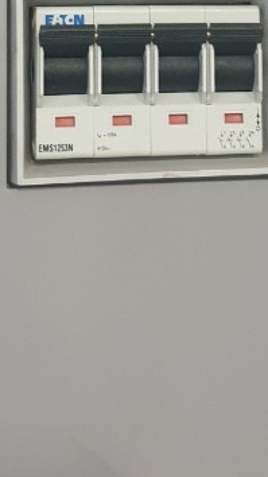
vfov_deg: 20.6
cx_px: 98
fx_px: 1213
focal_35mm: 96
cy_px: -109
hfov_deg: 12.6
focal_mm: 4.3
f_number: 1.5
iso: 250
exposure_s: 1/33
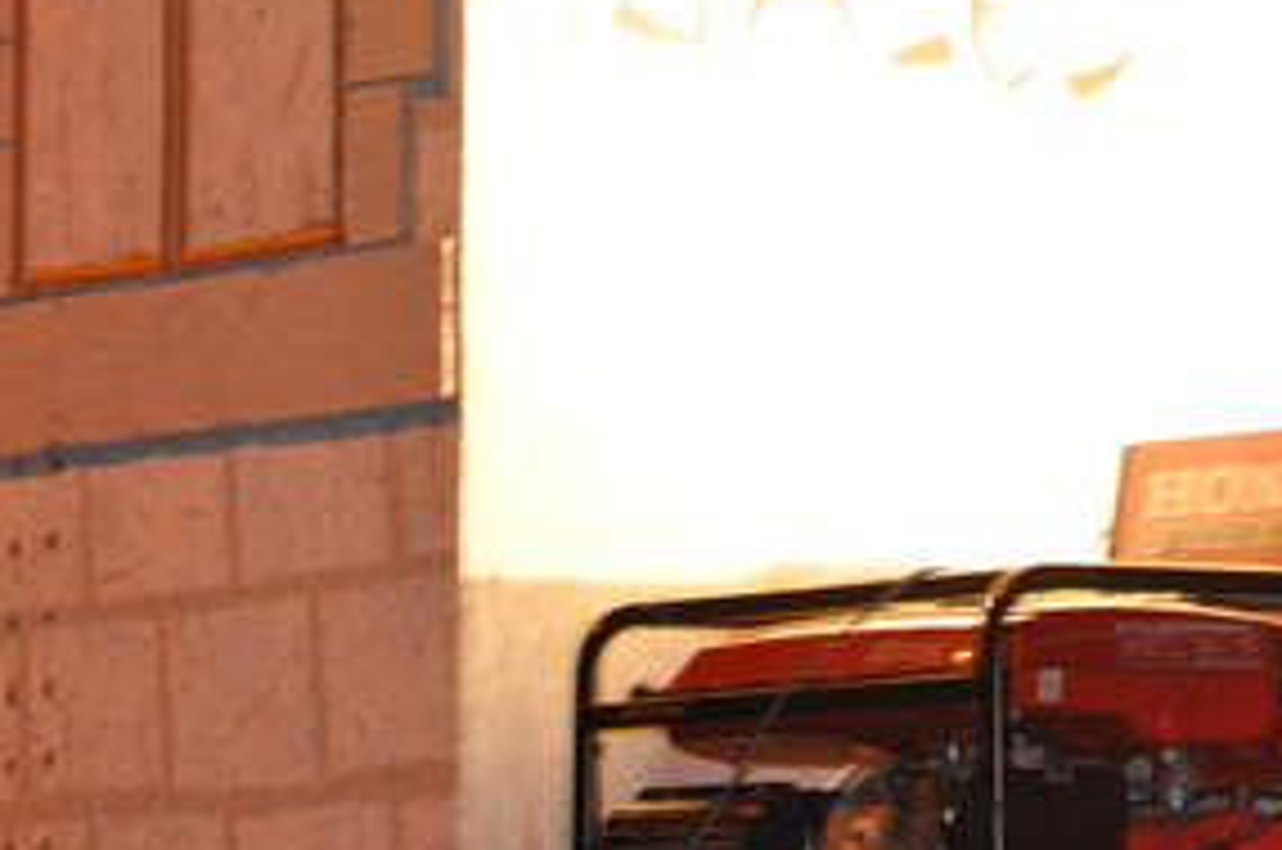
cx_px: 1403
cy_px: -43
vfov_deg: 5.8
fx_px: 8390
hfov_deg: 8.7
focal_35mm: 236
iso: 640
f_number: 5.3
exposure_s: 1/15
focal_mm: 70
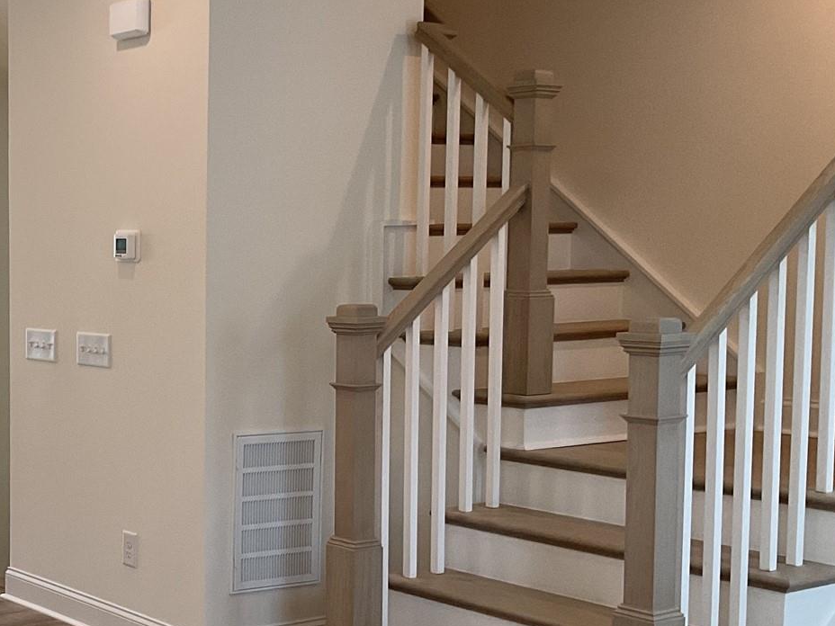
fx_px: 1544
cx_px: -45
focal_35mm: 64
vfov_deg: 22.9
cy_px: 372
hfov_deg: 28.0
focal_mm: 3
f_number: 1.8
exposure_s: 1/120
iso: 64
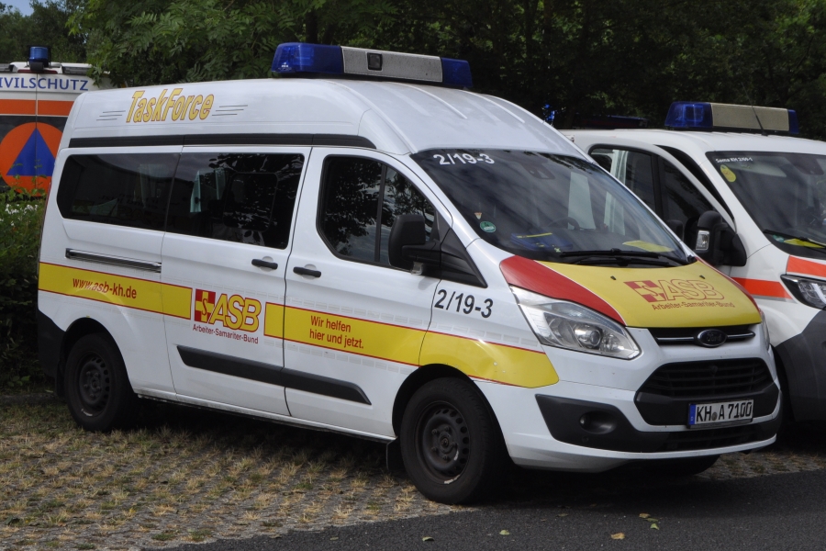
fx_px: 1308
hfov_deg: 35.1
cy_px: 276
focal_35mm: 57
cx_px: 413
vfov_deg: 23.8
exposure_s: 1/640
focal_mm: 38
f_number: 13
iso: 500
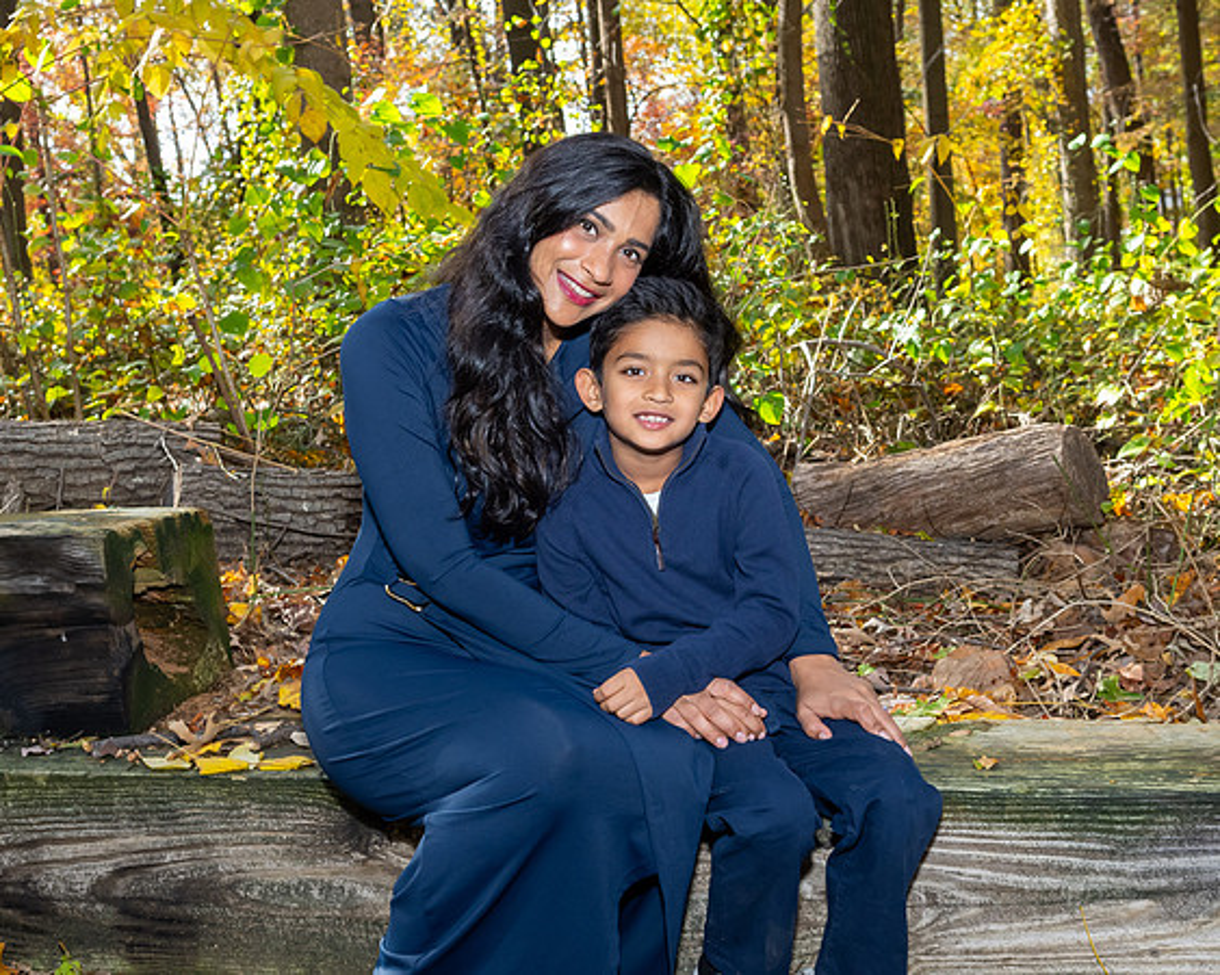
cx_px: 655
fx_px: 1708
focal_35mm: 47
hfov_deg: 39.3
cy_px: 488
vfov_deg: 31.9
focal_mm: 28
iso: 800
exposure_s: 1/250
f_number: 7.1
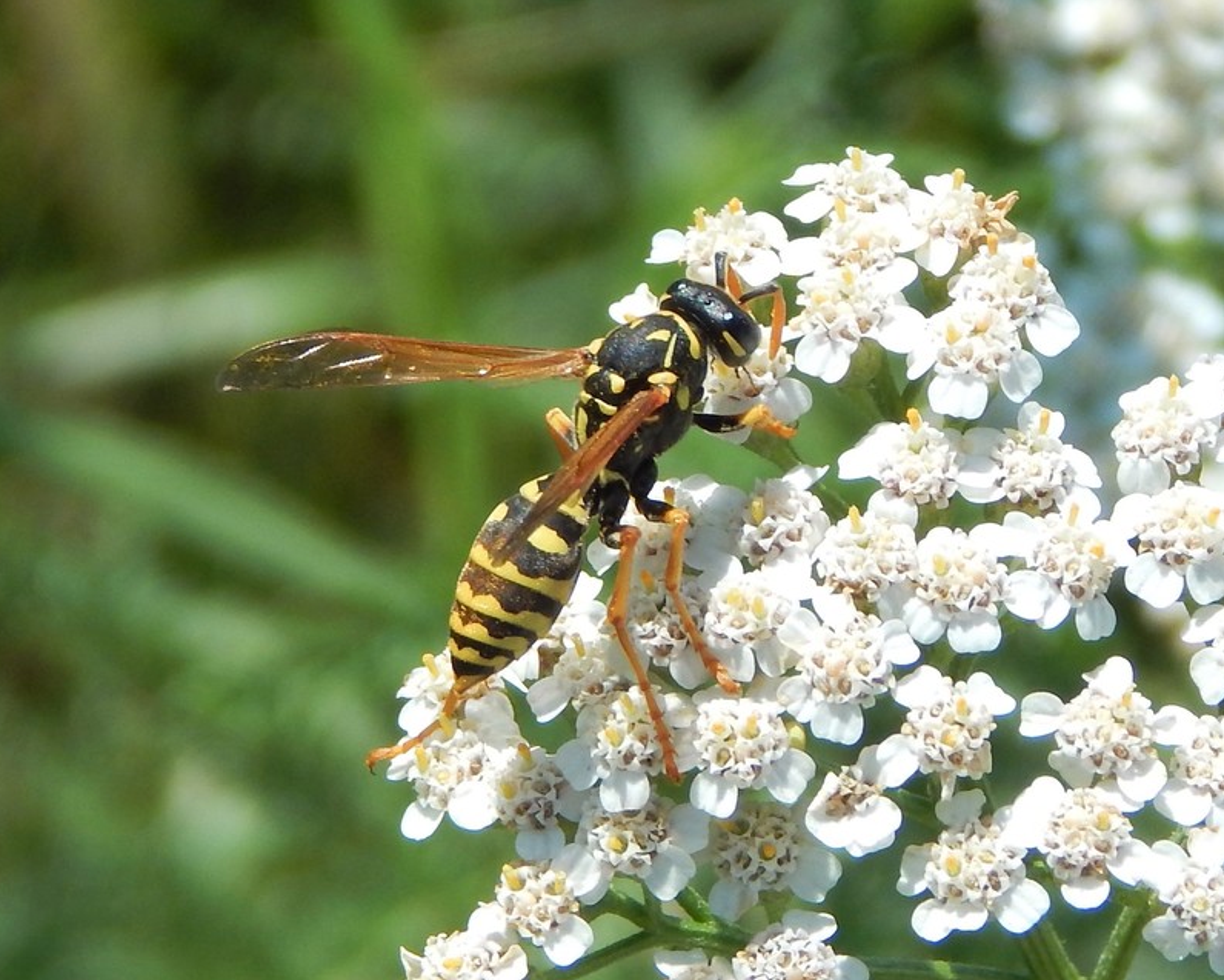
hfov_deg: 14.1
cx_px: 571
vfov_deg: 11.3
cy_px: 489
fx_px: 4964
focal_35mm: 137
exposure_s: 1/640
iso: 125
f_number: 4.8
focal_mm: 23.4
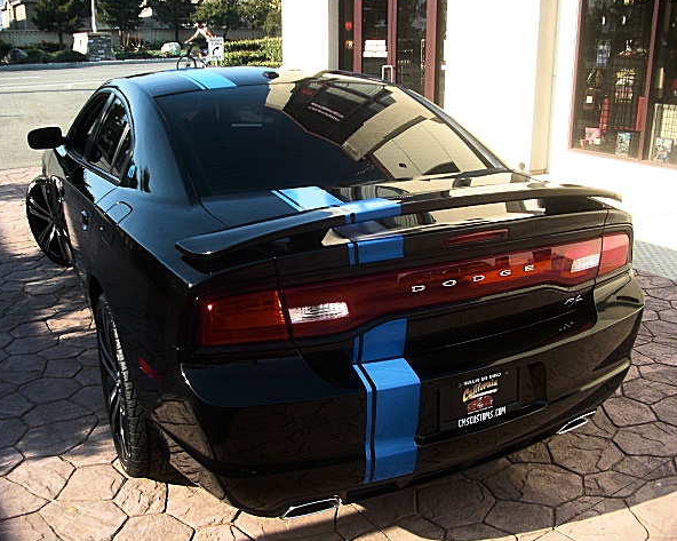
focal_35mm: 38
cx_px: 340
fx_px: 761
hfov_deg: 48.0
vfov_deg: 39.1
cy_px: 269
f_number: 2.8
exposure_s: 1/250
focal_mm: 6.3
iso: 50
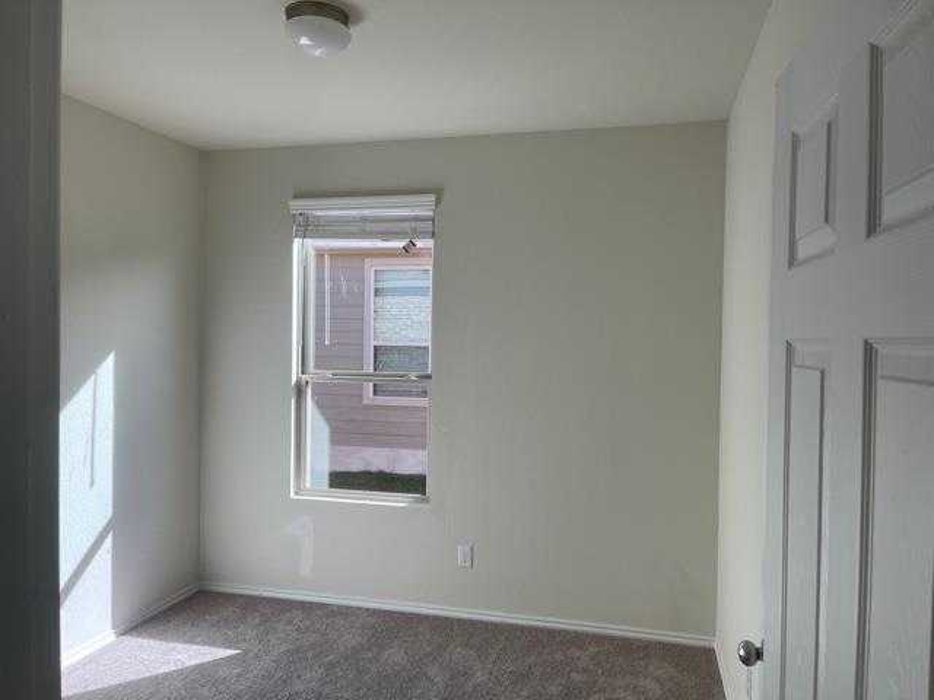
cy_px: 350
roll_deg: -0.5
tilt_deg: -2.1
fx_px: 702
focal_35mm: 26
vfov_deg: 53.1
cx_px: 467
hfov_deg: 67.3
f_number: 1.6
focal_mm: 5.1
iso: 32
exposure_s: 1/538
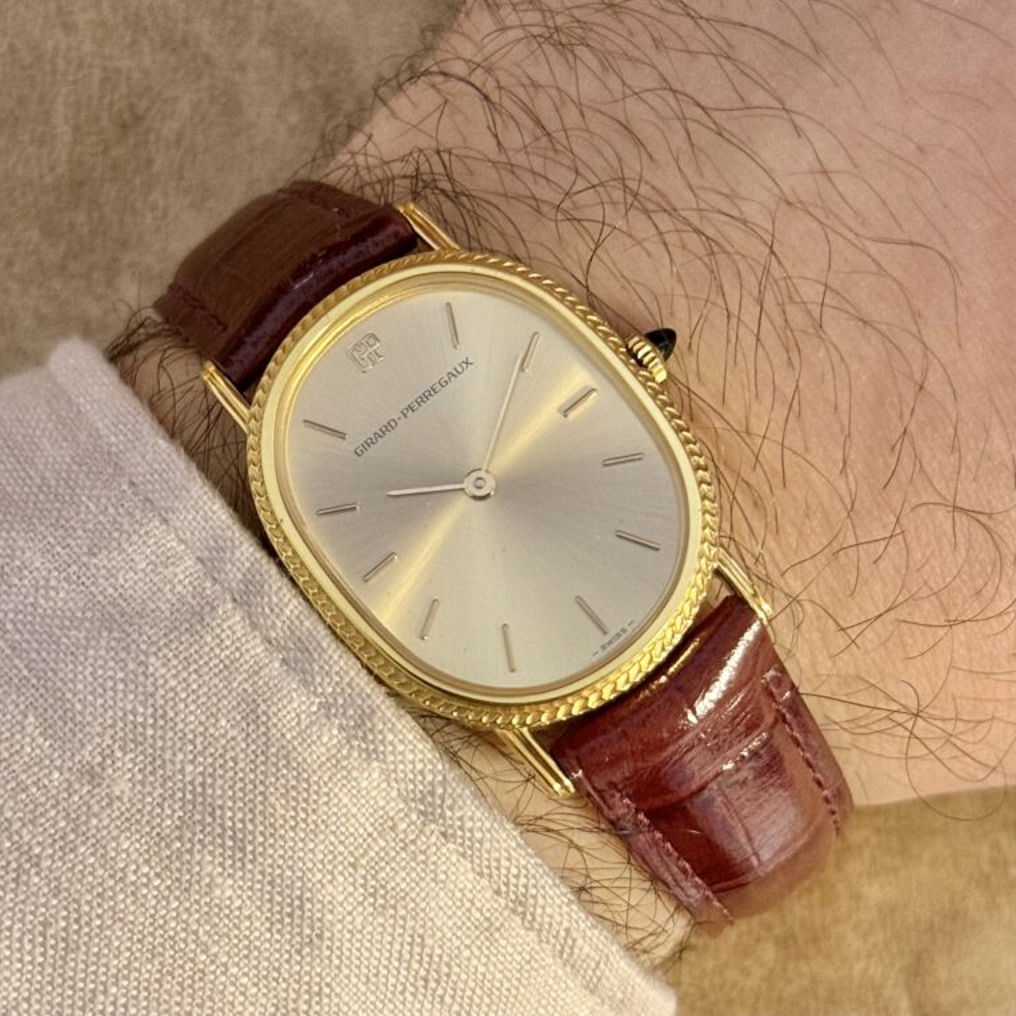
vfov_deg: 30.0
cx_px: 493
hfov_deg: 30.0
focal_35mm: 57
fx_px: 1893
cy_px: 508
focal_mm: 6.76
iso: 400
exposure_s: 1/33
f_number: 1.78
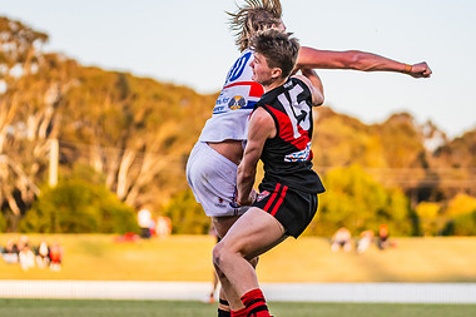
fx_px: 3449
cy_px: 179
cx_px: 306
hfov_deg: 7.9
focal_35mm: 261
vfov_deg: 5.3
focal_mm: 170
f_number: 4
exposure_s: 1/1600
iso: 1000
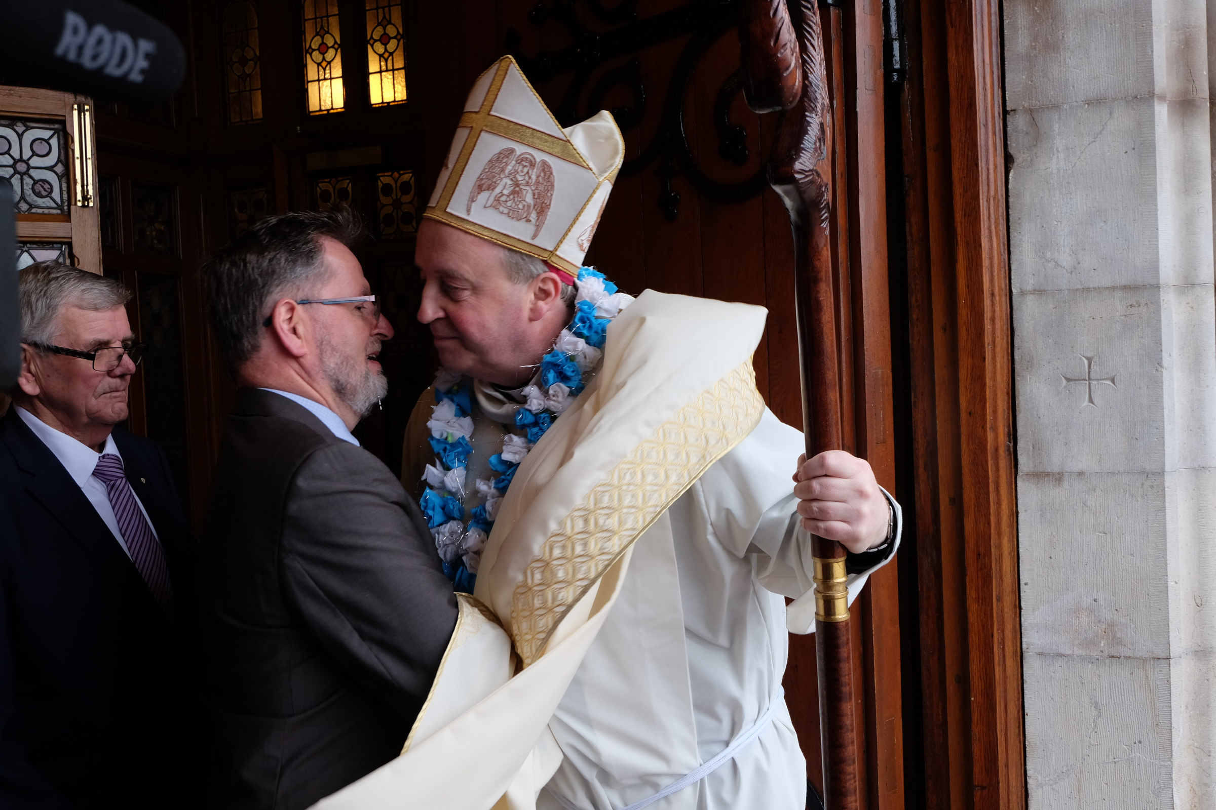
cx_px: 608
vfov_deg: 37.9
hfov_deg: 54.4
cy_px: 405
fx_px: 1182
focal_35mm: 35
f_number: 5
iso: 640
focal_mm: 23.2
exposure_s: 1/100
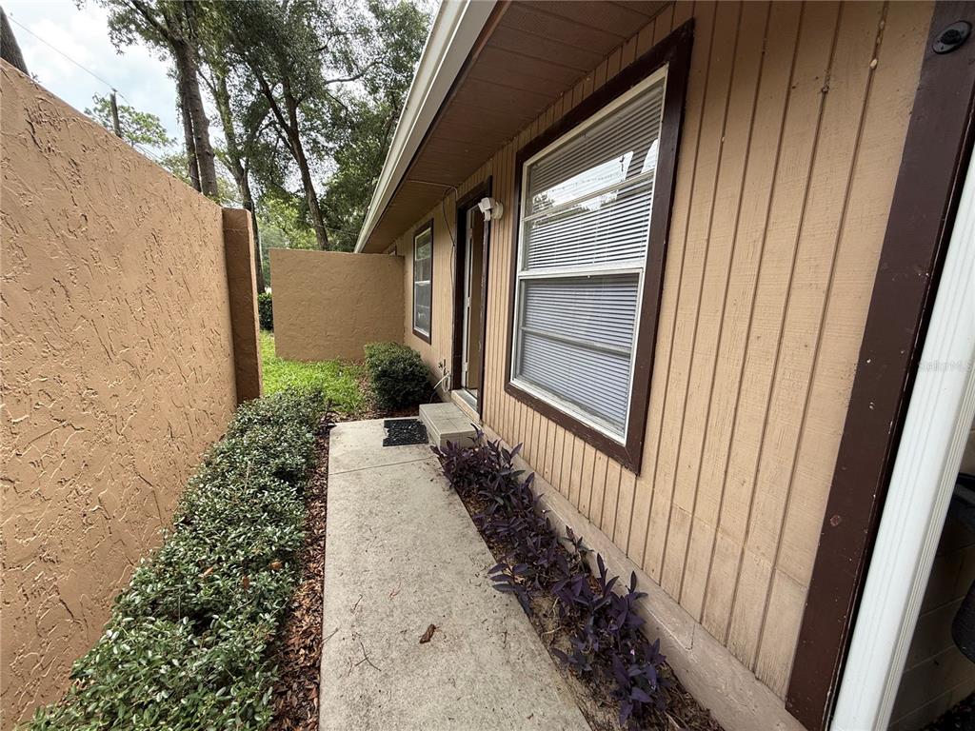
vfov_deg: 85.7
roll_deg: -2.0
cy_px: 366
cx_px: 488
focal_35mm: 14
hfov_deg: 102.1
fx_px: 394
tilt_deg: -8.5
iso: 50
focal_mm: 2.22
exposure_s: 1/130
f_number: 2.2
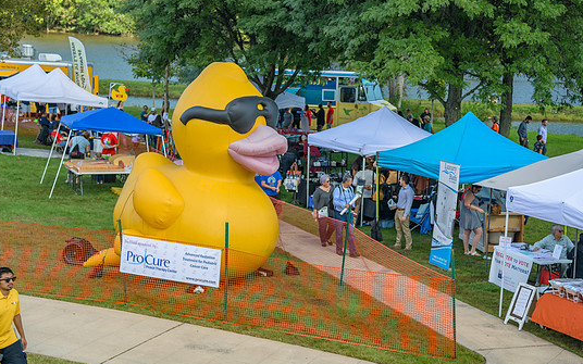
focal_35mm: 64
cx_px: 308
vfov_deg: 20.3
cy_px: 165
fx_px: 1017
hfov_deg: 32.0
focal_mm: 58
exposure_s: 1/125
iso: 64
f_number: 4
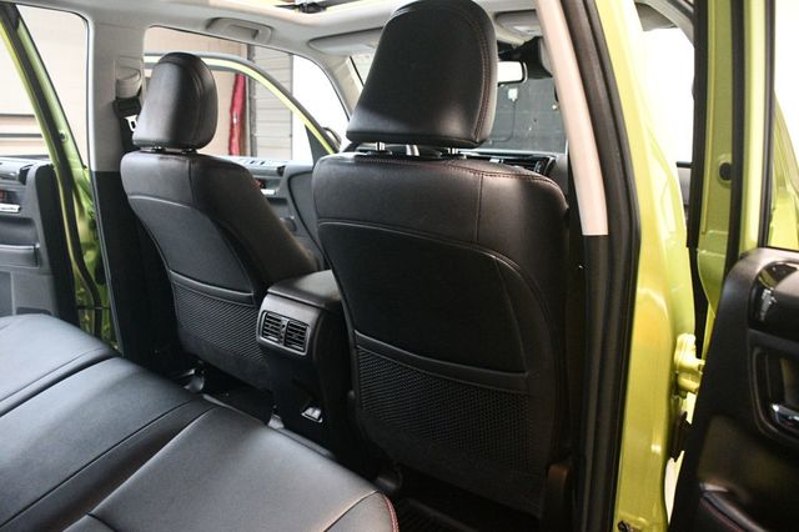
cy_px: 266
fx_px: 599
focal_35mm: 27
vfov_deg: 47.9
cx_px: 400
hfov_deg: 67.4
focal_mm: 18
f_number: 3.5
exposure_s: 1/60
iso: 5600
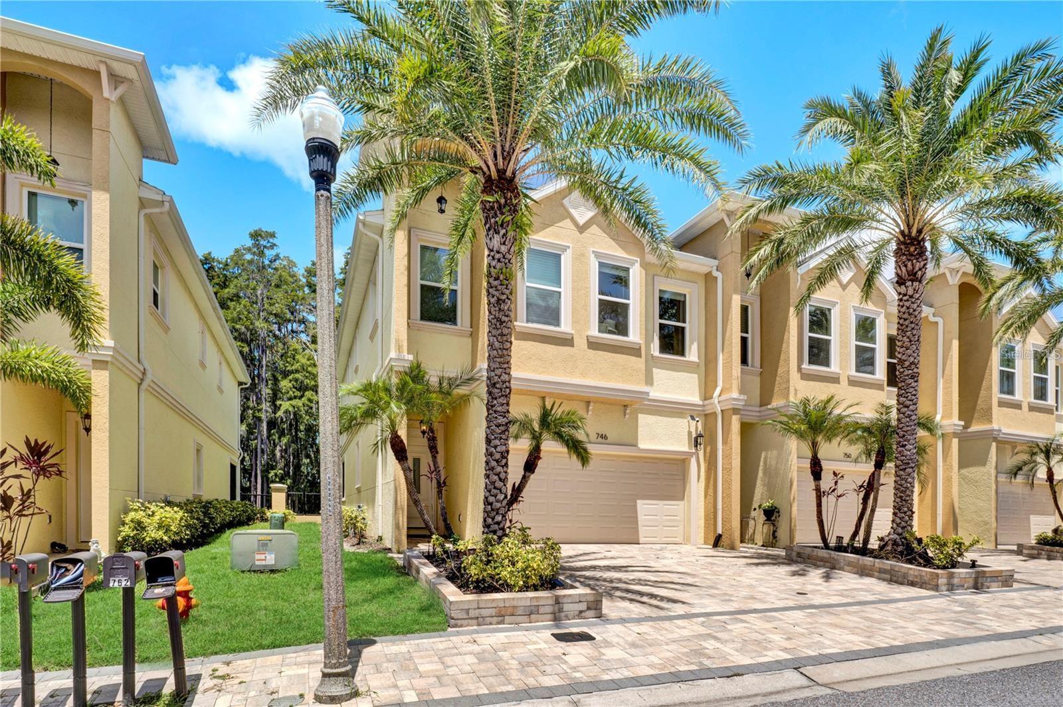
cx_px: 532
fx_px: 575
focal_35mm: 20
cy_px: 354
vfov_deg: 63.2
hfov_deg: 85.5
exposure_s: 1/80
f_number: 16
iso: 100
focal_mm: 13
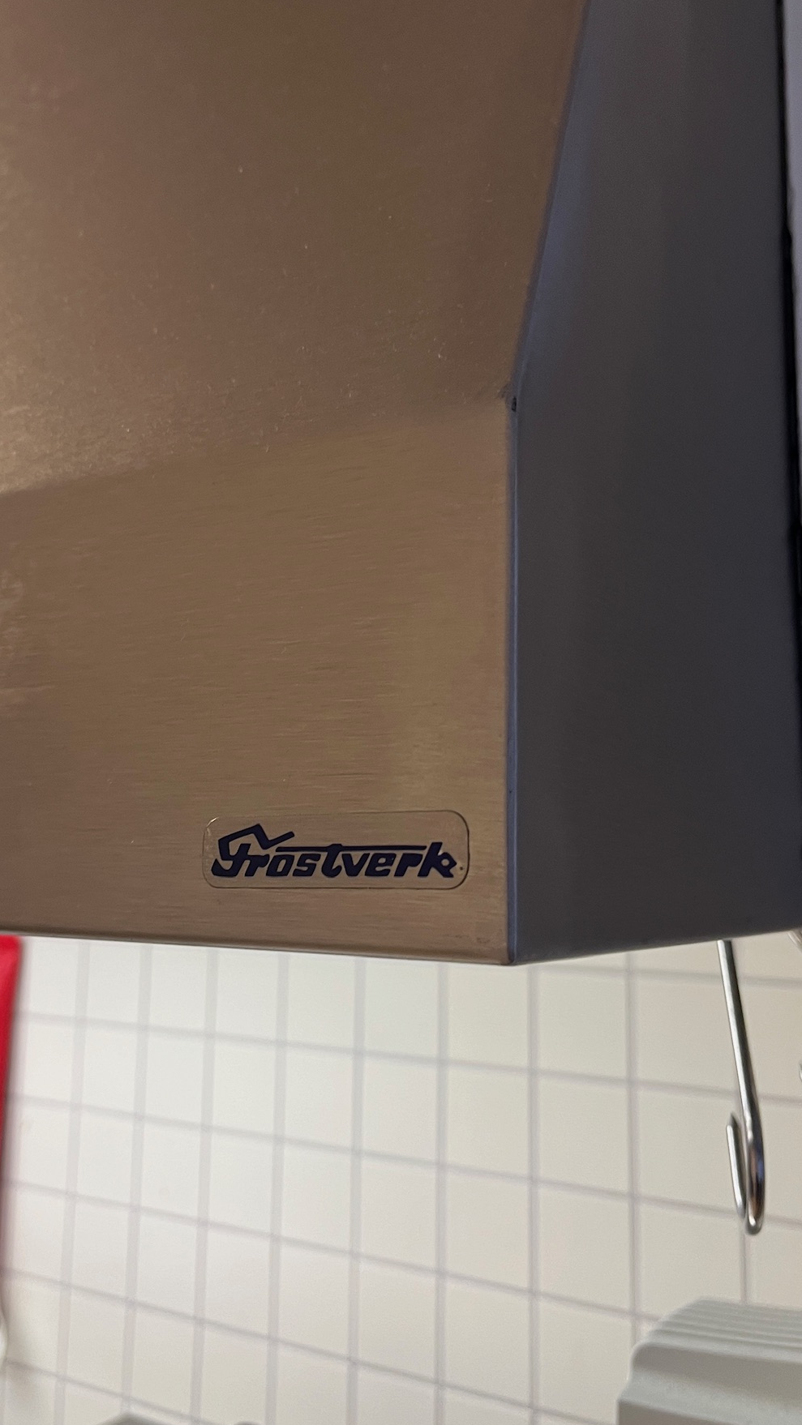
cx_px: 362
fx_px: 1247
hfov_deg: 35.6
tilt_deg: +11.0
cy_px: 657
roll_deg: +0.6
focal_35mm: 33
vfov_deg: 59.4
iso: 80
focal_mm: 5.1
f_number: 1.6
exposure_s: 1/50
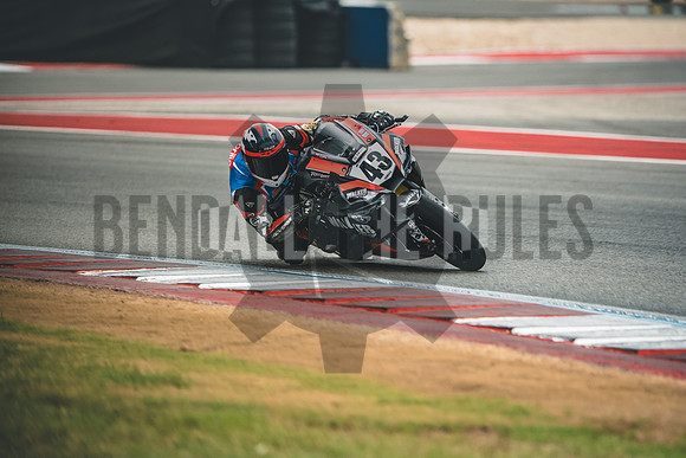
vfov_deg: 4.6
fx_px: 5718
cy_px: 229
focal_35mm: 300
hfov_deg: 6.9
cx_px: 343
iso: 1000
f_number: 2
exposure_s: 1/4000
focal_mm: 200
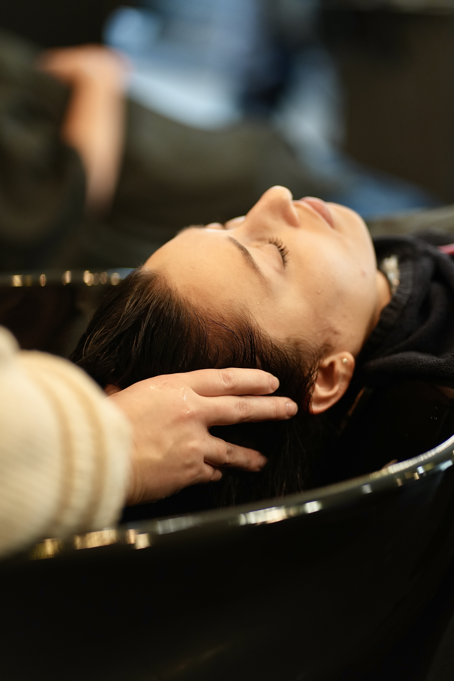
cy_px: 340
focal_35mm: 85
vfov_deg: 23.9
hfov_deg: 16.1
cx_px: 227
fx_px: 1608
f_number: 1.8
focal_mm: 85
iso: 1250
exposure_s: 1/250
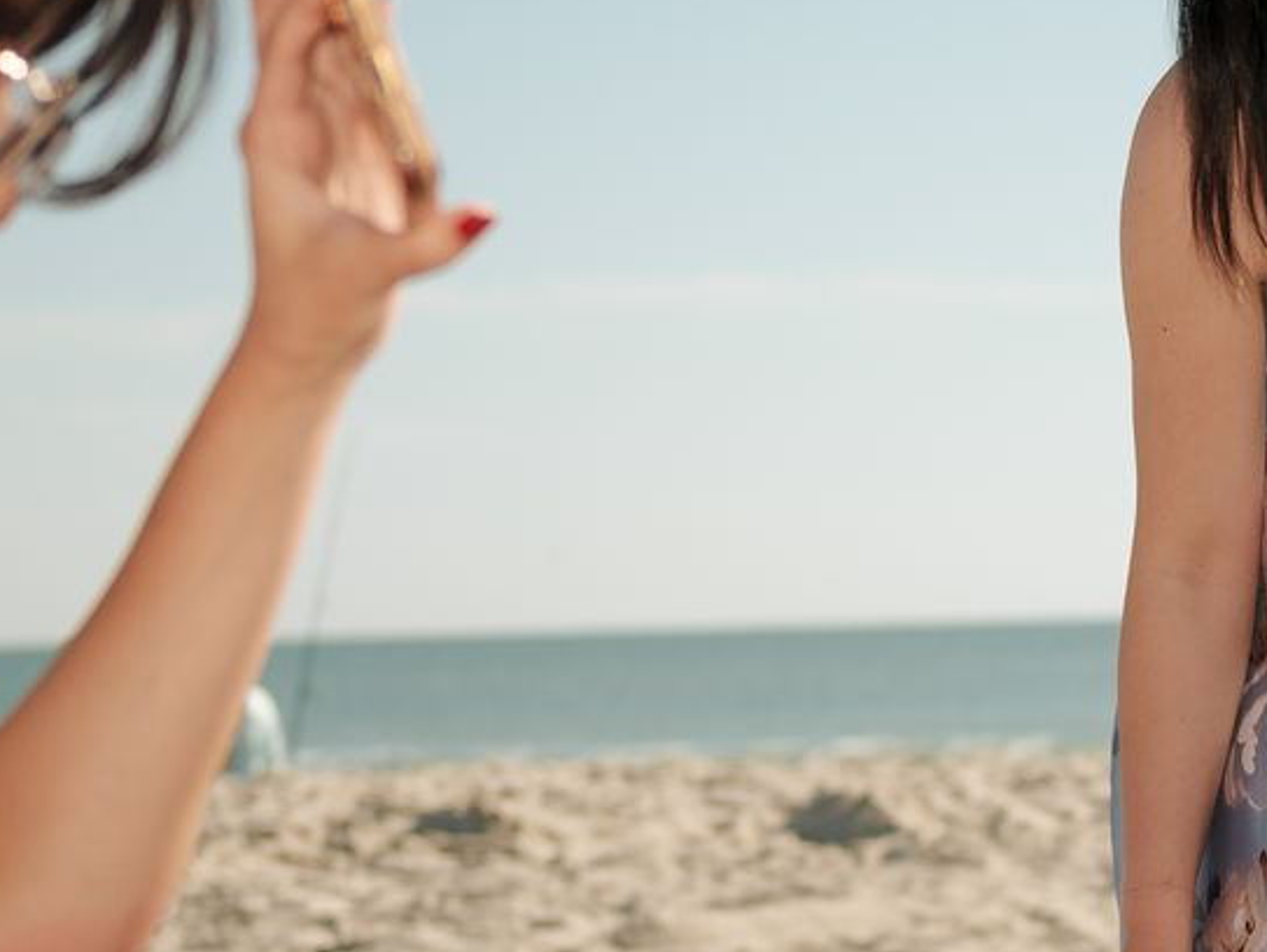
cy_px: 942
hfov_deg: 10.5
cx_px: 1610
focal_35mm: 184
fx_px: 6739
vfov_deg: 8.0
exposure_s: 1/1600
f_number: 3.5
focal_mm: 50
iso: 160
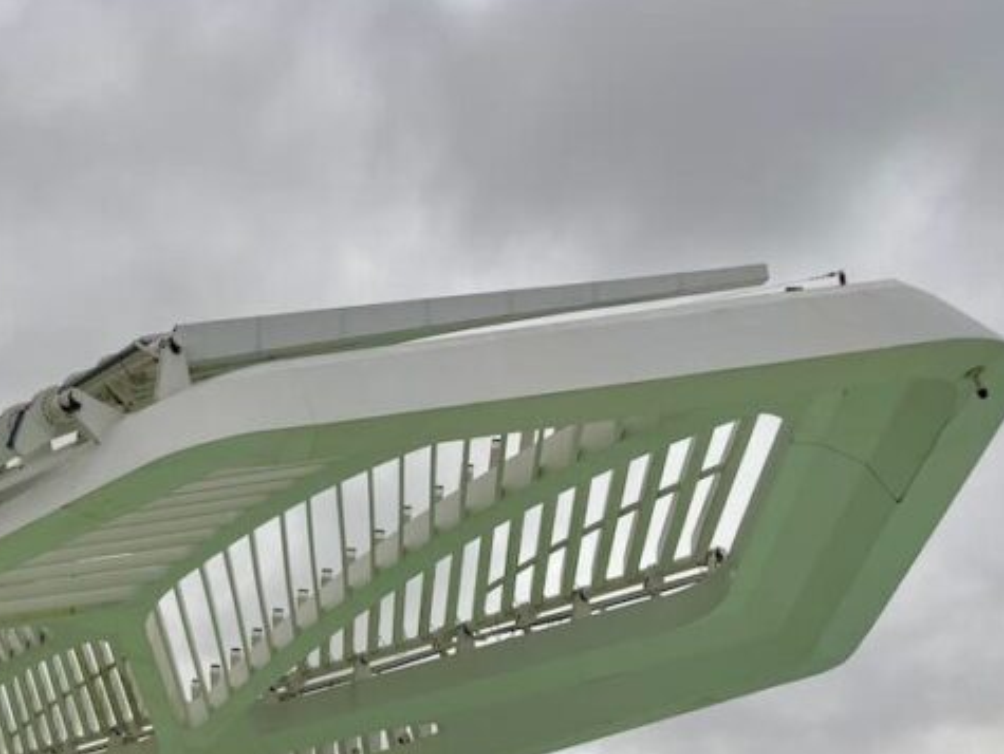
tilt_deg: +13.3
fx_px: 1625
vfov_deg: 25.0
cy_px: 737
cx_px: 0
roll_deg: -0.2
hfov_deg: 31.7
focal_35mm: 56
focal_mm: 5.96
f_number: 1.6
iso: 50
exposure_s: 1/303
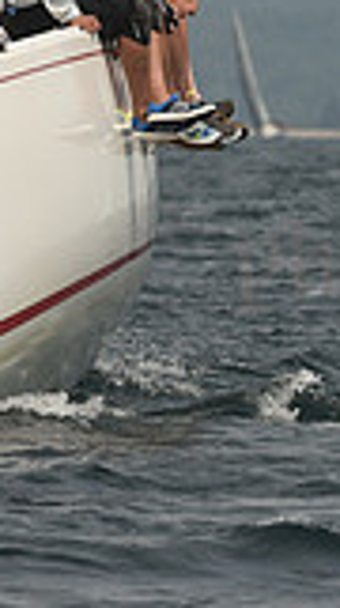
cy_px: 74
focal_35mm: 1097
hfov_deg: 1.1
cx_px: 38
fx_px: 17666
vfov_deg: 2.0
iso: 250
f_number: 8
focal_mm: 290
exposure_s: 1/800
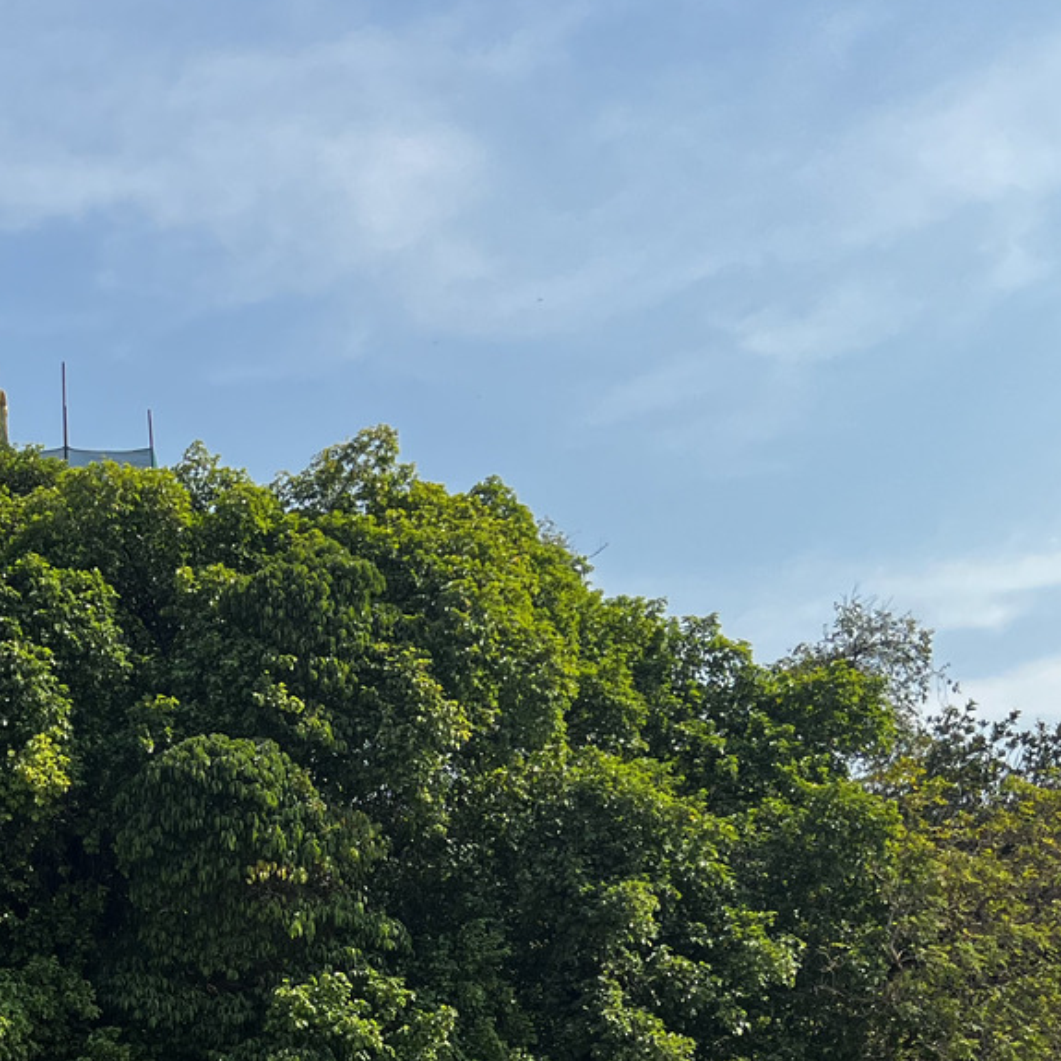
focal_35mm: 64
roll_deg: -0.2
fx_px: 2219
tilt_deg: +3.5
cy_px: 1094
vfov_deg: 25.4
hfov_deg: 25.2
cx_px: -74
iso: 50
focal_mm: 5.7
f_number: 1.5
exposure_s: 1/3257
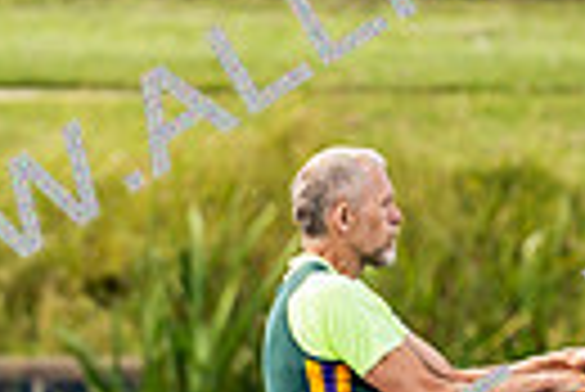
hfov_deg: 0.8
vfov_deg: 0.5
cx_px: 256
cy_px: 408
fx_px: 43387
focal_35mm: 2667
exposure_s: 1/2000
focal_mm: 600
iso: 500
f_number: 6.3
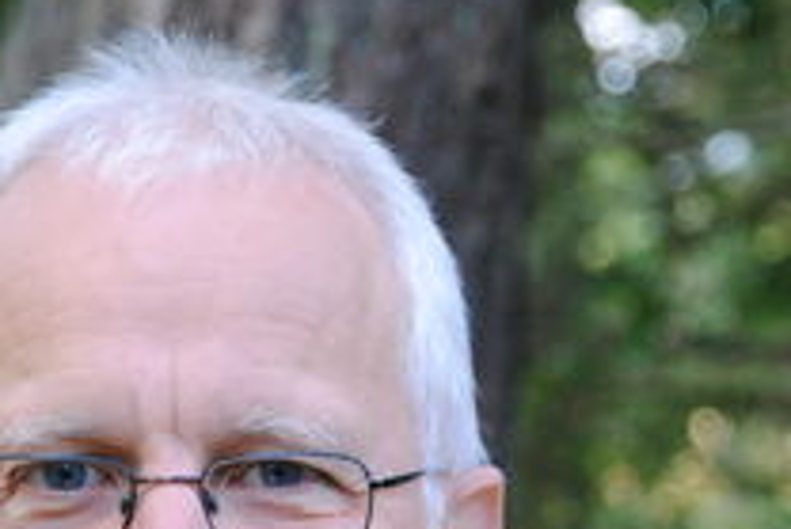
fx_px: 7849
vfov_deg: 3.9
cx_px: 255
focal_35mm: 357
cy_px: 525
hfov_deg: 5.8
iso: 1600
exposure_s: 1/100
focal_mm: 90
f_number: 5.3
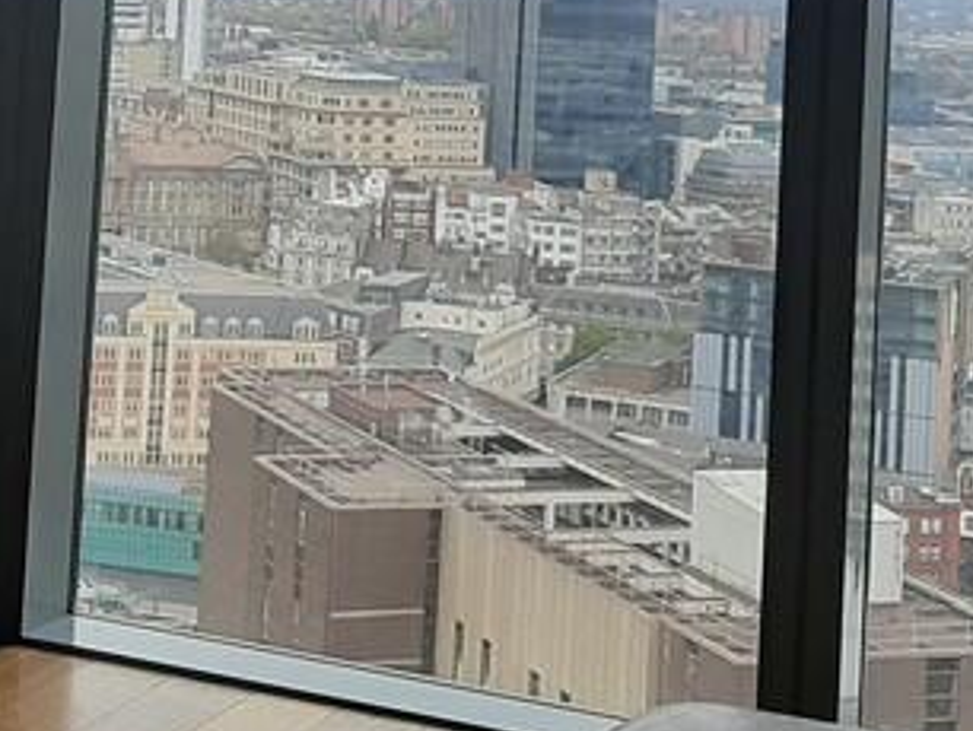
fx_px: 2447
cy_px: -200
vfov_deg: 16.2
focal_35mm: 87
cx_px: 299
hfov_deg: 22.4
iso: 40
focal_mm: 3.93
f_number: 1.7
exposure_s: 1/274
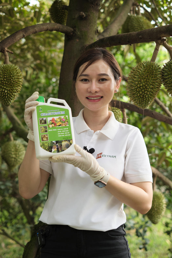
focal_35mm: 53
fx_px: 380
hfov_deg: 25.5
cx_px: 86
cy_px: 129
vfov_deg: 37.5
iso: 400
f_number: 2
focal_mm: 35
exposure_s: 1/320
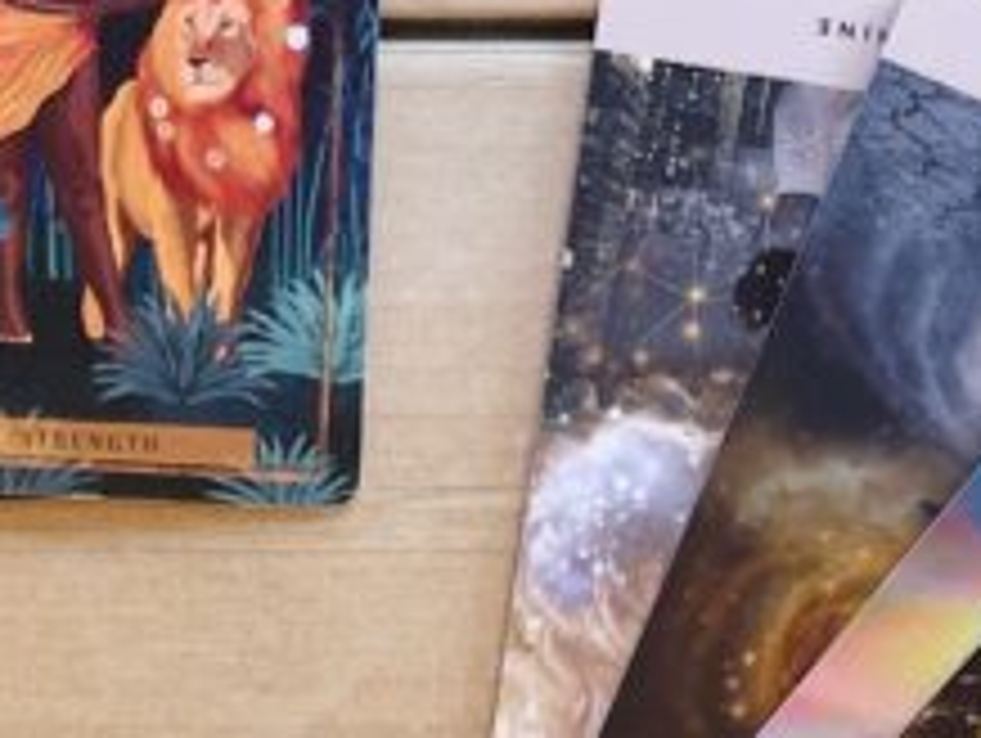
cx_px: 324
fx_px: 3461
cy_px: 1134
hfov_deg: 16.1
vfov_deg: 11.6
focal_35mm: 122
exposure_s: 1/121
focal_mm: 5.1
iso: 64
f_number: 1.6
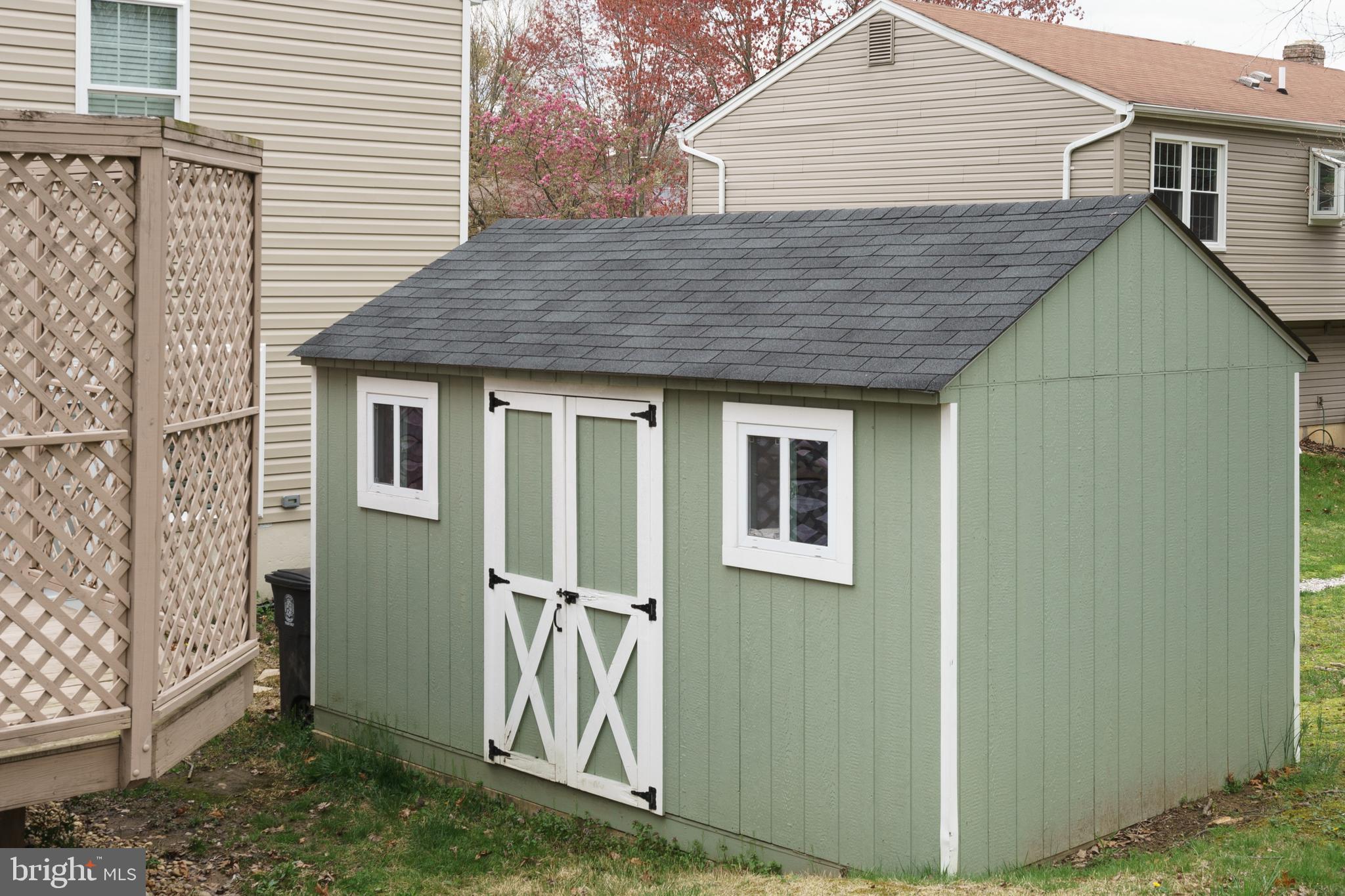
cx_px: 672
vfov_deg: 28.1
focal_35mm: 48
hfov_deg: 41.1
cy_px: 448
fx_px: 1793
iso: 50
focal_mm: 32
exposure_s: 1/20
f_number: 10
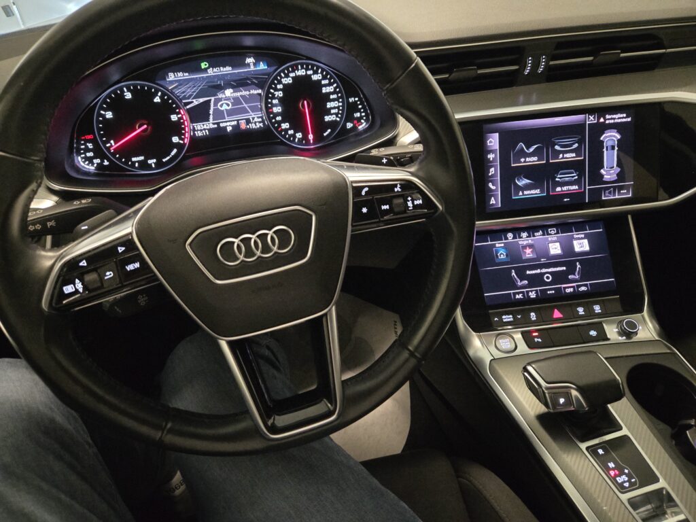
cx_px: 348
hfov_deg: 73.9
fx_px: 462
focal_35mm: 23
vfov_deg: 58.9
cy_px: 261
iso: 2000
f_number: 1.8
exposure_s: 1/16.7
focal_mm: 5.4
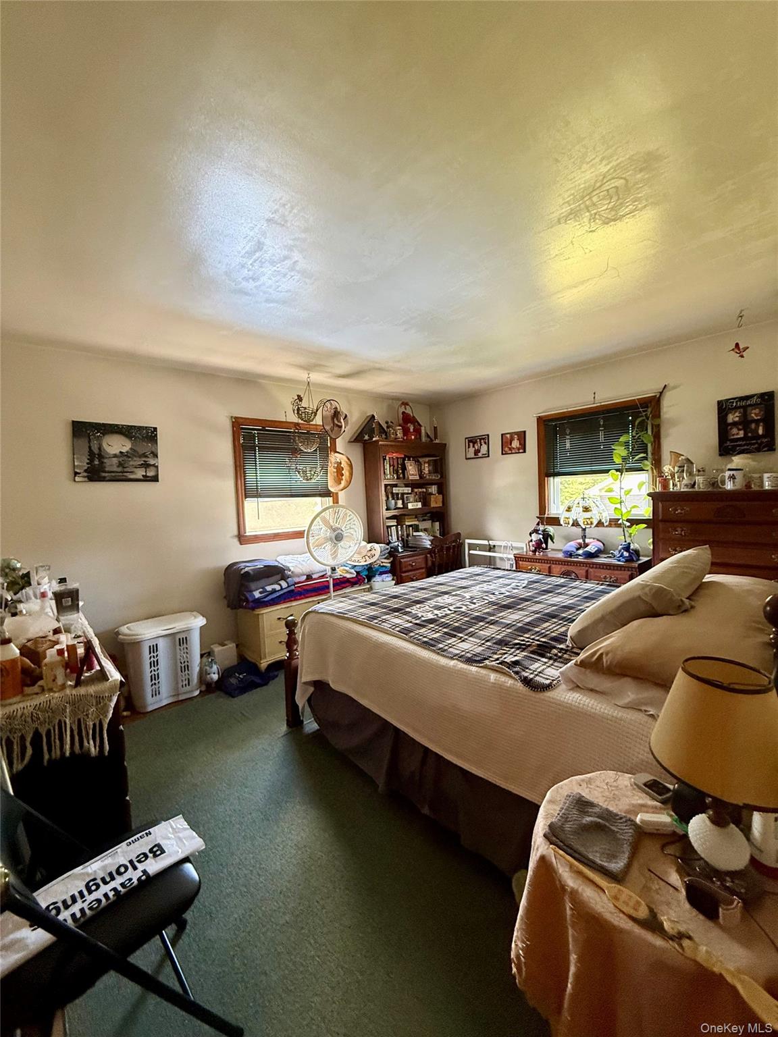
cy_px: 518
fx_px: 420
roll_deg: +2.2
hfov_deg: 85.7
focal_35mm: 14
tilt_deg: -3.0
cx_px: 389
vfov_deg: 102.1
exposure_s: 1/60
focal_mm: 2.22
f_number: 2.2
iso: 400
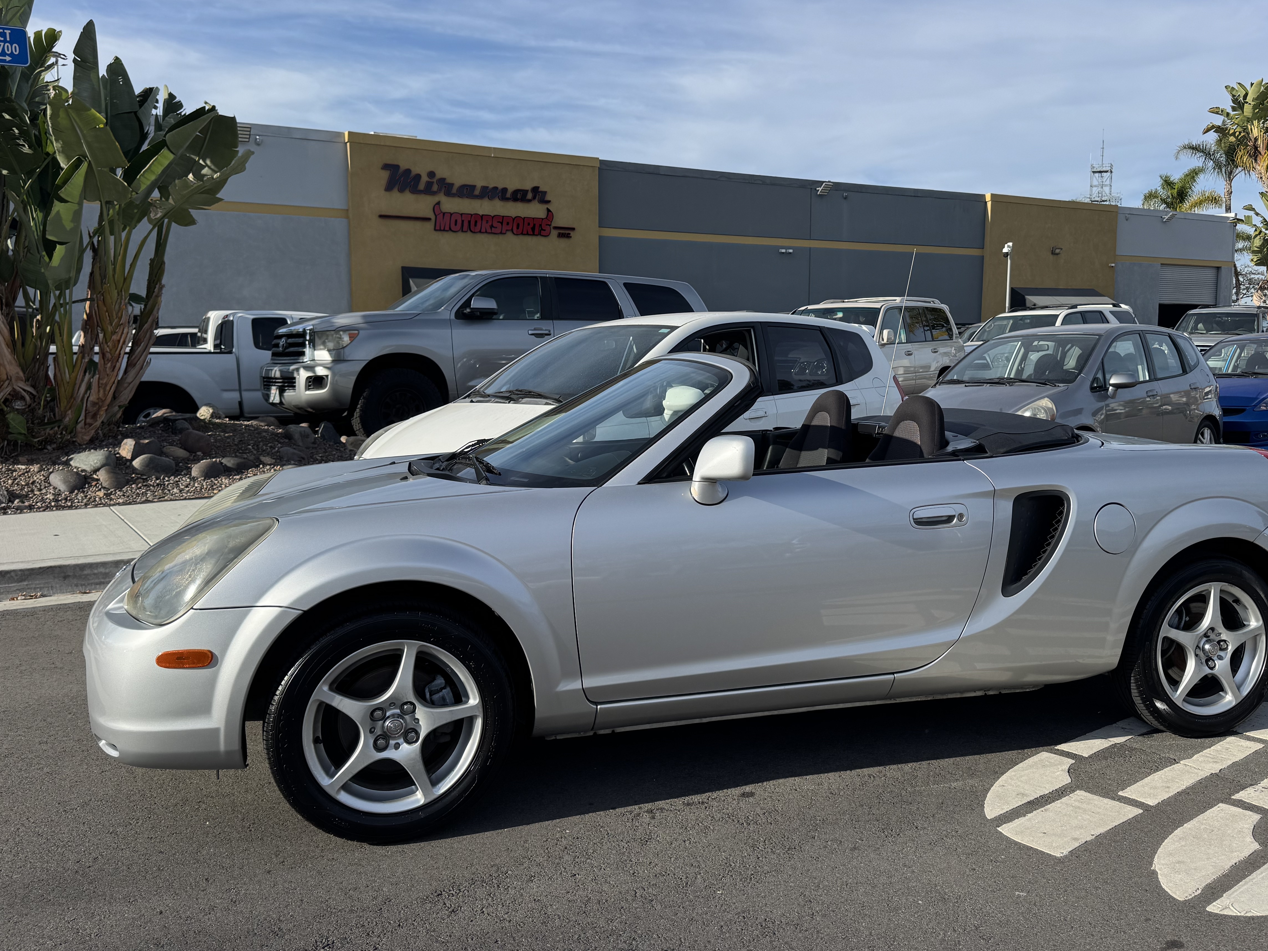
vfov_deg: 46.7
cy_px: 433
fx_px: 1099
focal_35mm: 30
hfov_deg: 59.9
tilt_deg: -5.2
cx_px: 690
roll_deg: -0.2
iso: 80
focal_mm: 6.76
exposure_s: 1/4608
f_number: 1.78
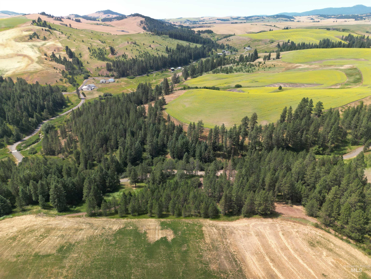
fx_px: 257
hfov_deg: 71.6
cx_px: 186
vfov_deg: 56.8
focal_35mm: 24
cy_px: 140
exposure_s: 1/100
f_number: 1.7
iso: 100
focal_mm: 6.72
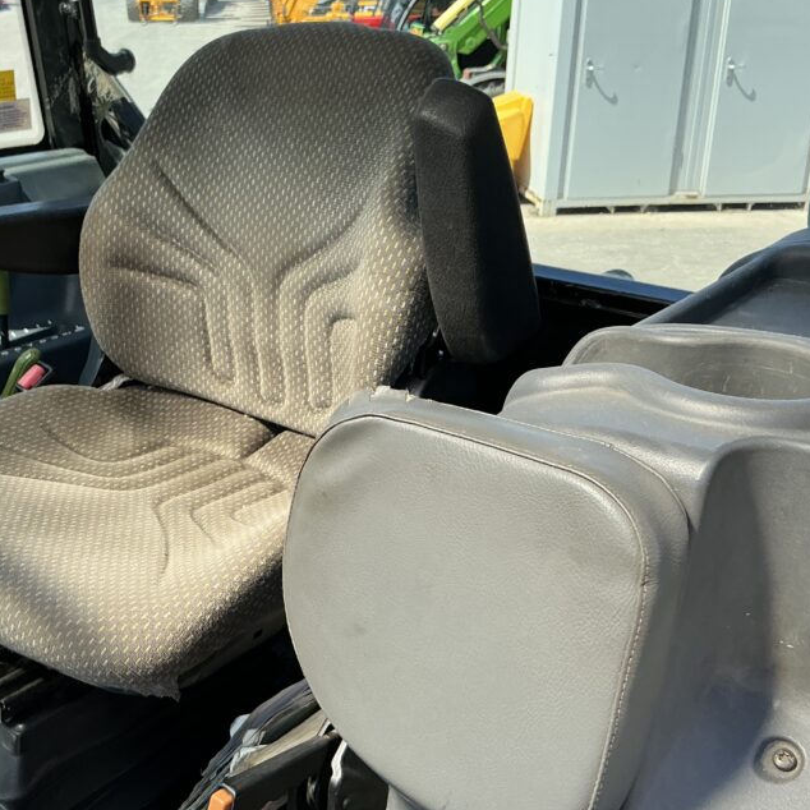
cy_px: 411
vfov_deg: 41.9
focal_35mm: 40
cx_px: 262
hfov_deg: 41.3
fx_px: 1059
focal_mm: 3
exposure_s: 1/478
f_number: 1.8
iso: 25
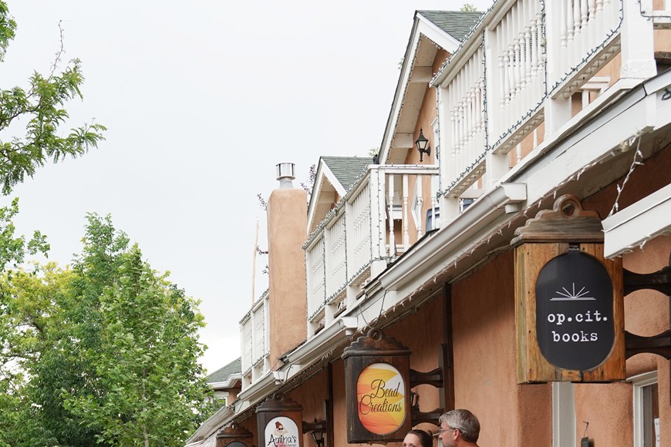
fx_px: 1715
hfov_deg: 21.9
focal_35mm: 92
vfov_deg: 14.5
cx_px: 144
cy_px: 499
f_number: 7.1
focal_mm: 40
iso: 400
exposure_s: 1/100
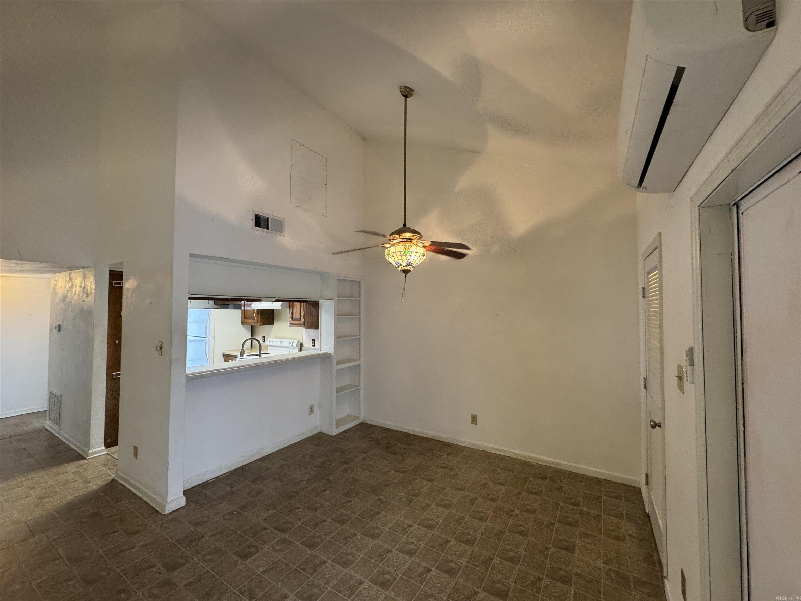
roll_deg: -0.3
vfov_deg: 85.7
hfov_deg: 102.1
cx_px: 400
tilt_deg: +1.2
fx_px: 324
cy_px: 300
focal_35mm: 14
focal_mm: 2.22
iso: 320
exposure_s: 1/60
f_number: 2.2
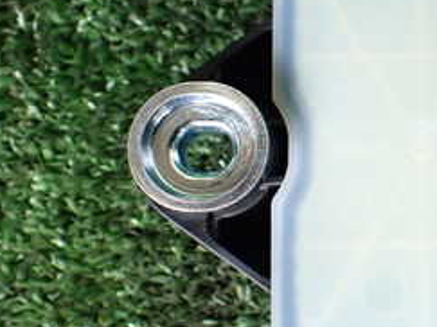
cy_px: 165
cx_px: 426
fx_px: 934
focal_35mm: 74
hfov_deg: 25.2
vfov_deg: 19.9
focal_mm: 5.4
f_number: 2.3
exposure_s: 1/125
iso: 320
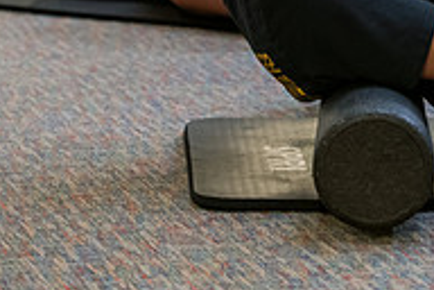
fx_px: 2544
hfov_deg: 9.6
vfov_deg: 6.4
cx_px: 500
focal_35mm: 211
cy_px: -133
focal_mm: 70
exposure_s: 1/200
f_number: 3.2
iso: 1600
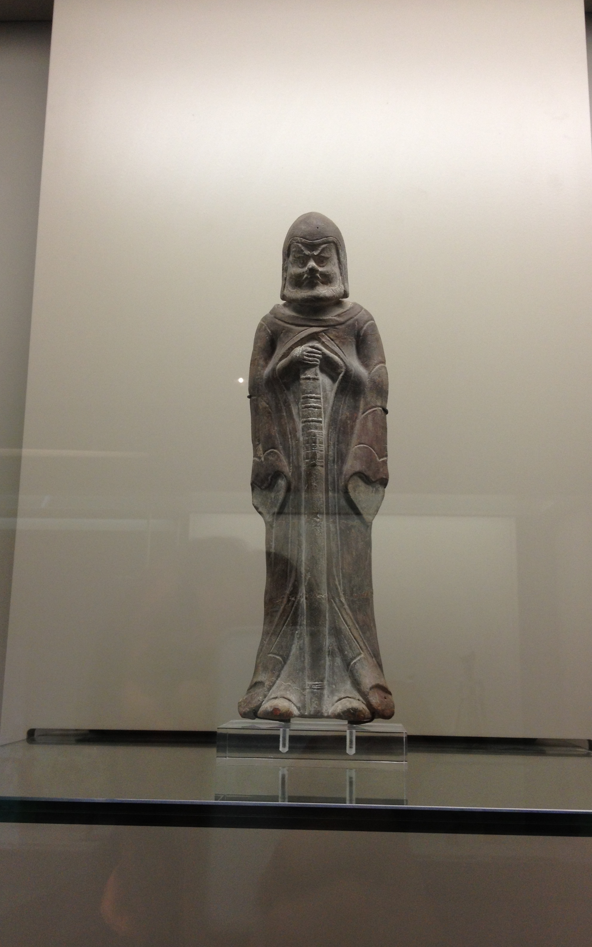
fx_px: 981
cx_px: 293
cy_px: 477
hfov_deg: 33.6
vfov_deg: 51.5
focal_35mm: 38
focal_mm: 4.28
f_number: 2.4
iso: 80
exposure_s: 1/20
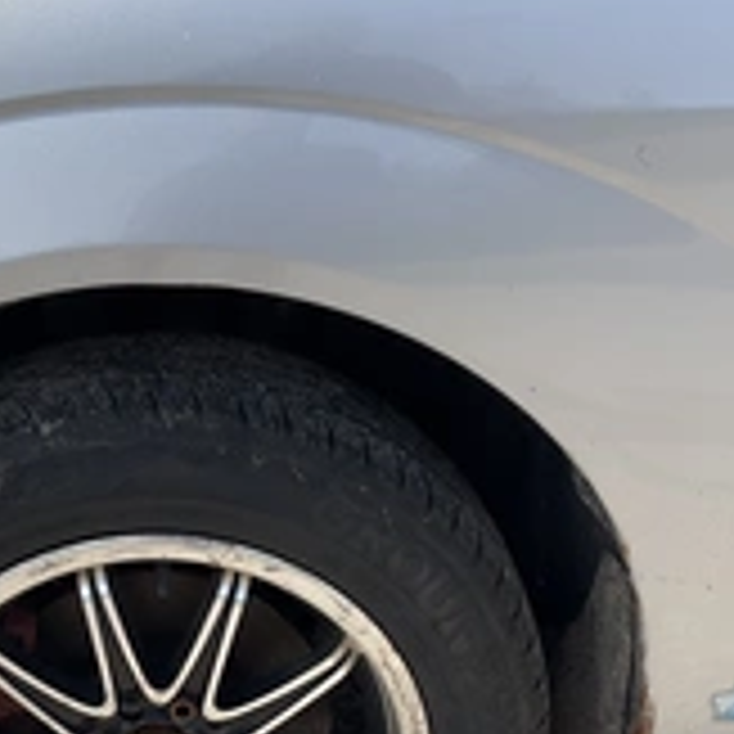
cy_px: 594
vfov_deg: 26.7
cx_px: 198
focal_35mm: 63
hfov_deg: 27.0
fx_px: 1511
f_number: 1.8
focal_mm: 3
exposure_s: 1/1168
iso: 25
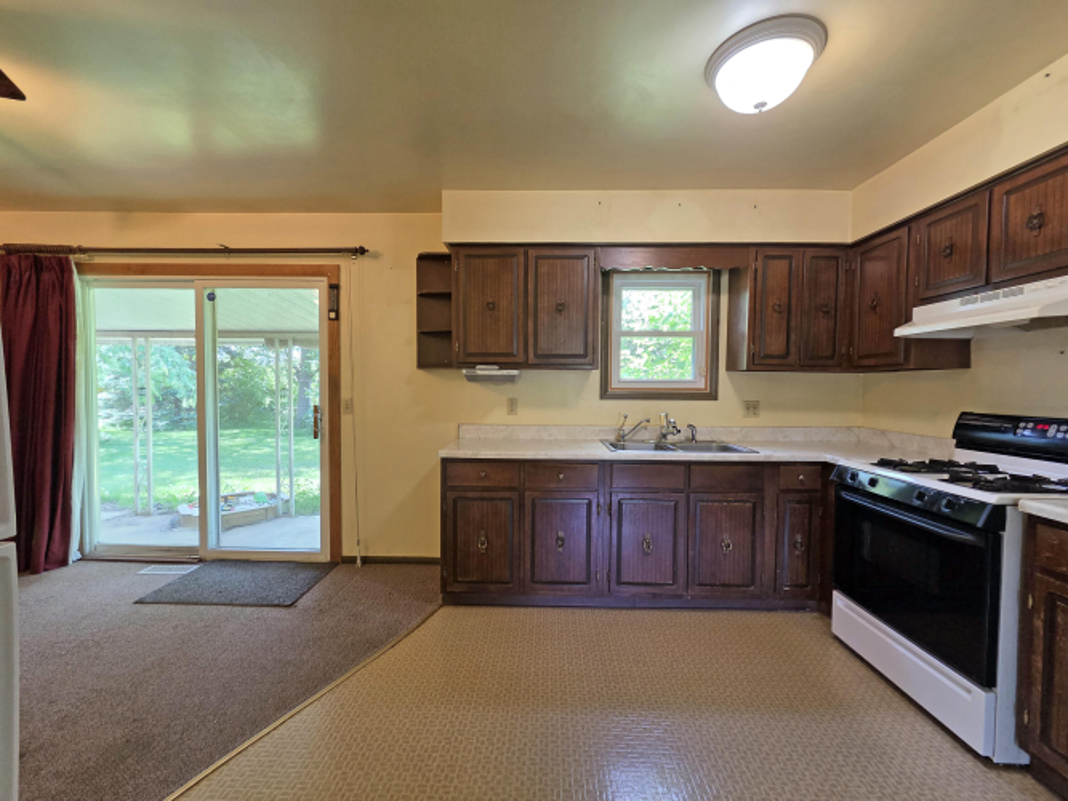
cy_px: 400
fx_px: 401
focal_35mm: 13
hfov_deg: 106.2
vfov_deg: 89.9
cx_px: 534
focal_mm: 2.2
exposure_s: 1/60
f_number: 2.2
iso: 250
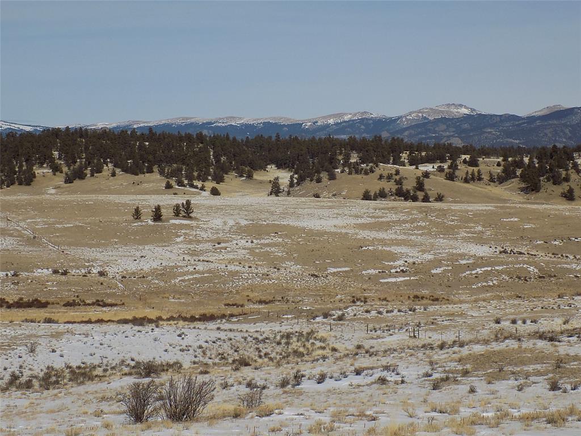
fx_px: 1309
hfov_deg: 25.0
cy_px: 218
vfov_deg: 18.9
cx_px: 290
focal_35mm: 78
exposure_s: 1/160
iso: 80
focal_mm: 13.9
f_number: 13.8
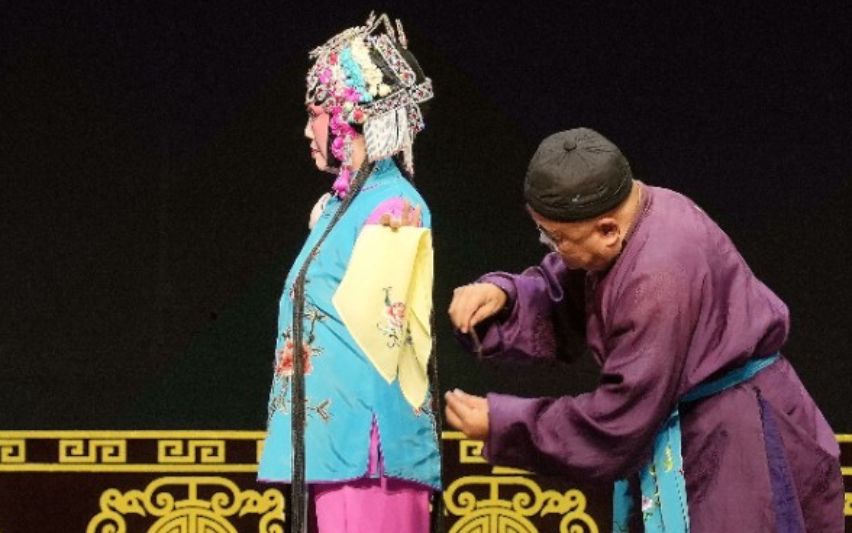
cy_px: 322
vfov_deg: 4.3
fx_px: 7154
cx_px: 519
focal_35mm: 308
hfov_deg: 6.8
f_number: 5.6
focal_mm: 127
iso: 800
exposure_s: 1/200
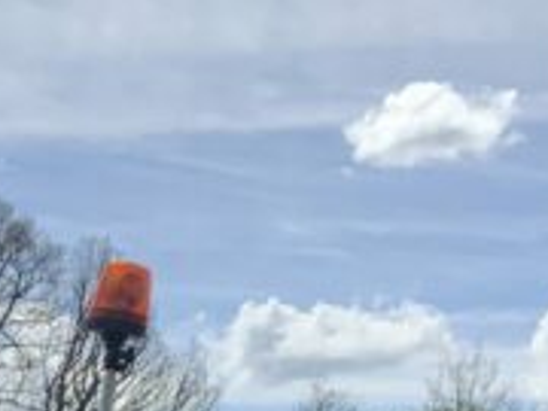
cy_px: 816
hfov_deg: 11.4
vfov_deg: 8.5
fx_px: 2612
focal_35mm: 165
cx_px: -292
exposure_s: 1/2667
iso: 20
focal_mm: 3
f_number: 1.8
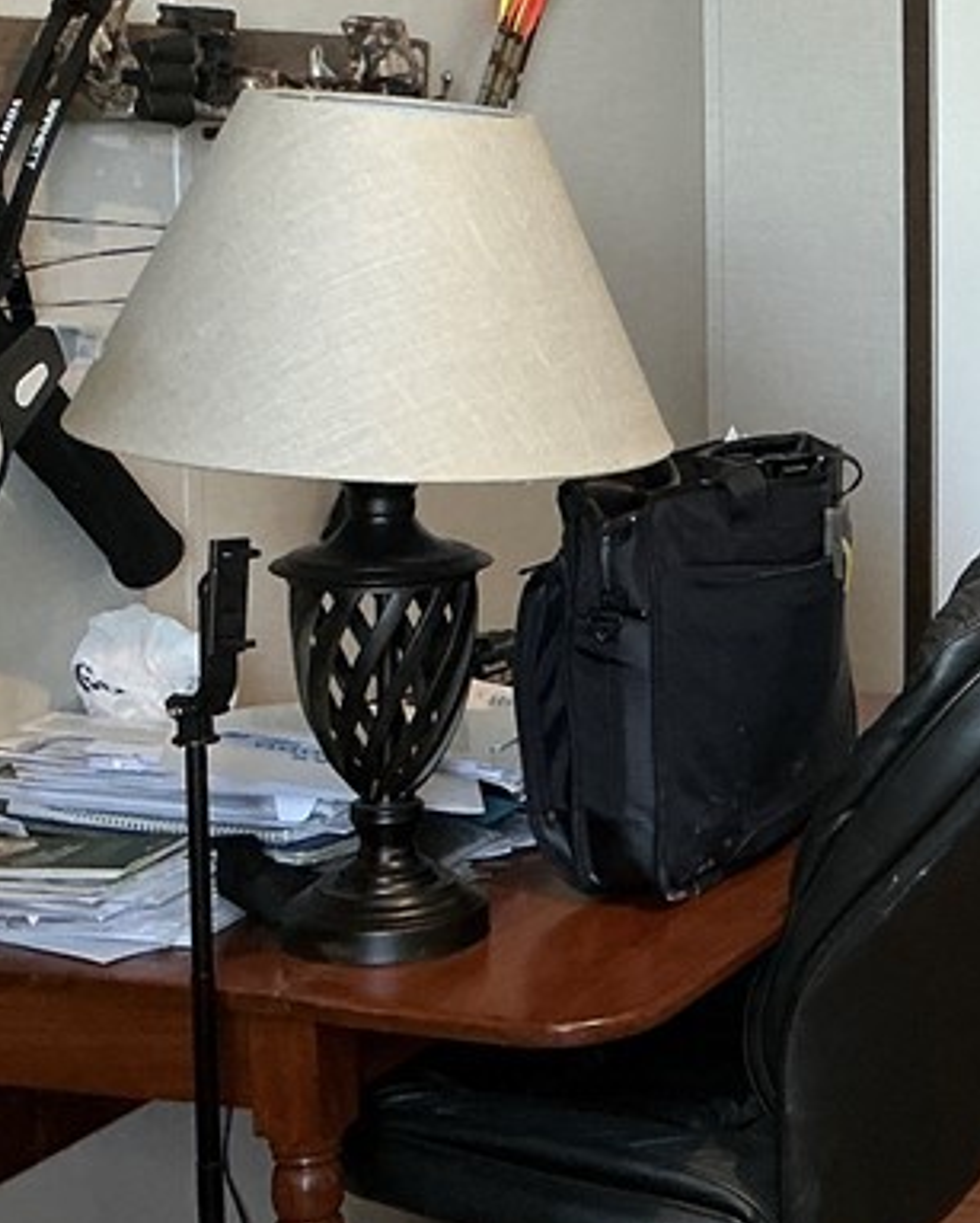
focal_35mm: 73
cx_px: 1421
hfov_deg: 18.8
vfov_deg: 26.0
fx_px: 2643
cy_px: 450
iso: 125
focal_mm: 3
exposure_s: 1/60
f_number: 1.8
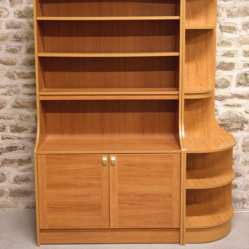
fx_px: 399
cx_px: 126
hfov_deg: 34.7
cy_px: 96
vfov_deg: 34.5
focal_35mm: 49
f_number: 3.8
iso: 400
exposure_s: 1/8
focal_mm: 7.5
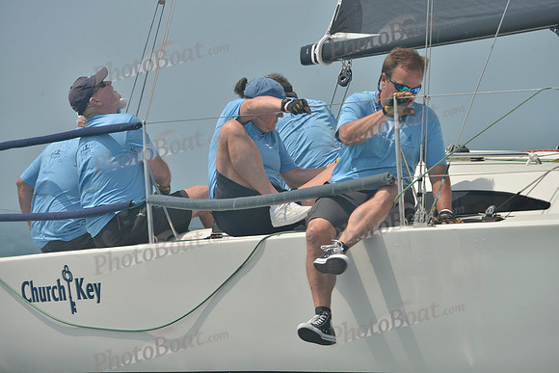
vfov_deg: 4.6
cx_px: 280
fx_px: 4659
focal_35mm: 300
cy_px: 186
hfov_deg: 6.9
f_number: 9
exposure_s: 1/1000
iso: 280
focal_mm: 300
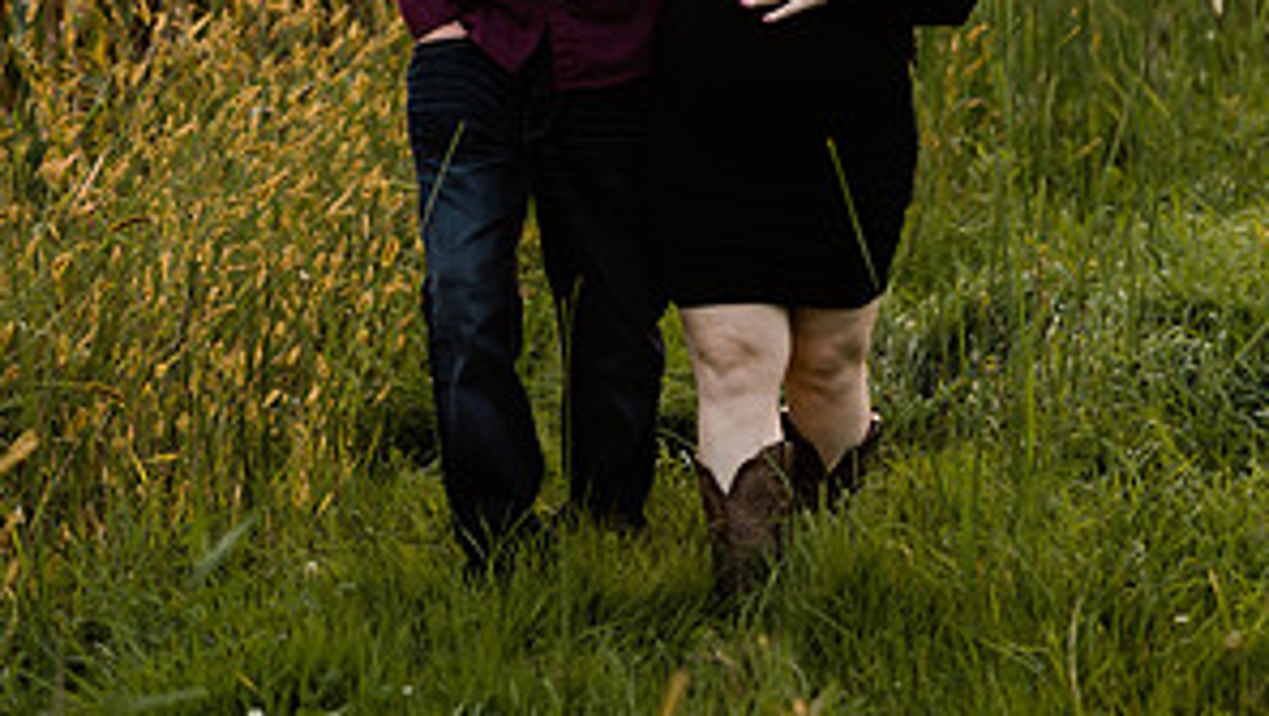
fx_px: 4546
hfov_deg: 15.9
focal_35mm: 135
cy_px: -159
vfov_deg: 8.9
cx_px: 637
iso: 320
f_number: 3.2
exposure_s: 1/320
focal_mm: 85
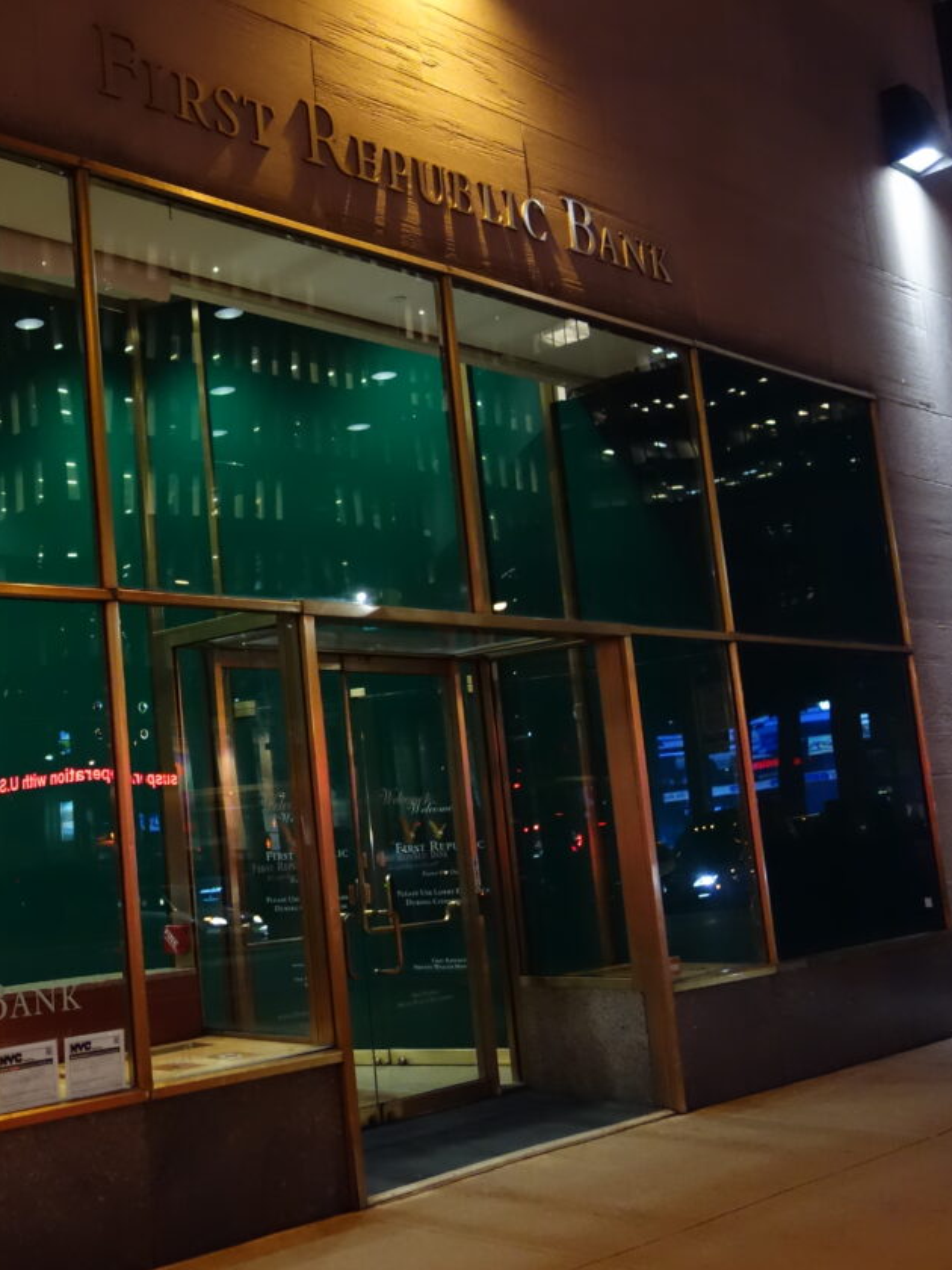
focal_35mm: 41
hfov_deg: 33.5
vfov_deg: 45.8
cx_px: 116
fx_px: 1503
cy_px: 633
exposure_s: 1/250
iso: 3200
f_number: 1.8
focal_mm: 10.4
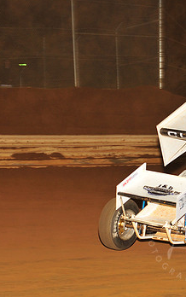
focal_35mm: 146
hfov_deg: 8.9
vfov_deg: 14.3
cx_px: 198
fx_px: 1182
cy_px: 152
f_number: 6.3
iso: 800
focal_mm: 86
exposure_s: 1/250
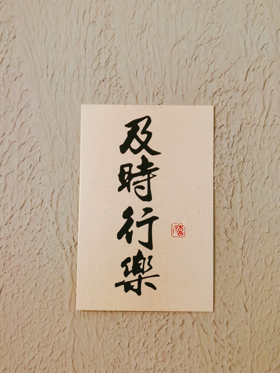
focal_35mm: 50
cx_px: 140
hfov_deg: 29.1
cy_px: 186
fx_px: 539
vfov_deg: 38.2
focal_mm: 6.71
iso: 1250
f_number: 1.9
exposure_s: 1/24
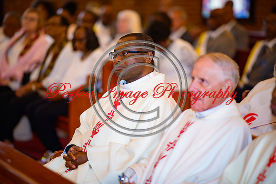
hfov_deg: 19.5
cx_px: 138
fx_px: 805
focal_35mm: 105
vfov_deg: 13.0
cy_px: 92
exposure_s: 1/125
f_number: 1.4
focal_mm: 105
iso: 200
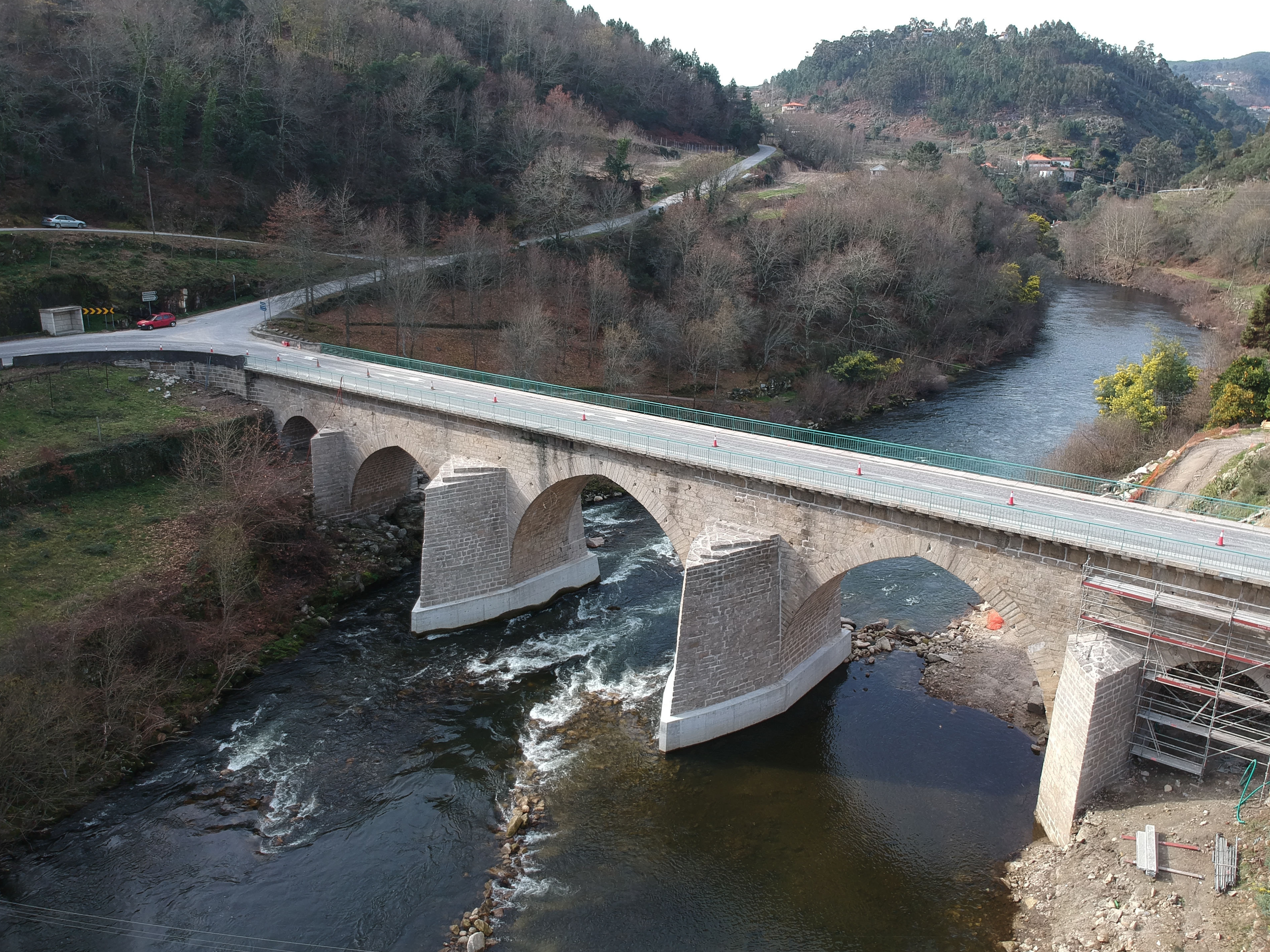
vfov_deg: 53.1
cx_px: 637
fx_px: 954
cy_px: 470
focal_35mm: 26
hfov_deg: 67.3
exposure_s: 1/400
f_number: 2.6
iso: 100
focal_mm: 4.49
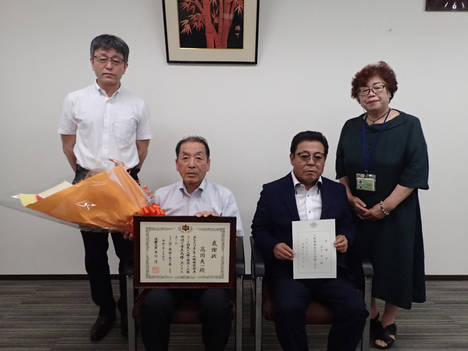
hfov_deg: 69.4
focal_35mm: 25
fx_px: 338
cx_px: 234
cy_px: 176
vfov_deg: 54.9
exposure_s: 1/30
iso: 800
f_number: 8
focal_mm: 4.5
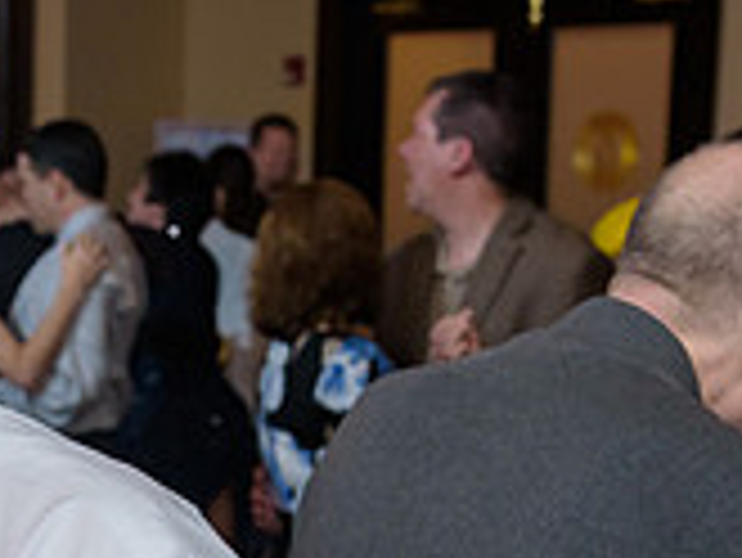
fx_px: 2317
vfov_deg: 13.5
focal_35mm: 108
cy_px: 565
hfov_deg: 17.9
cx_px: 54
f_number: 3.2
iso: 1250
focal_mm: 32
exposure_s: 1/125
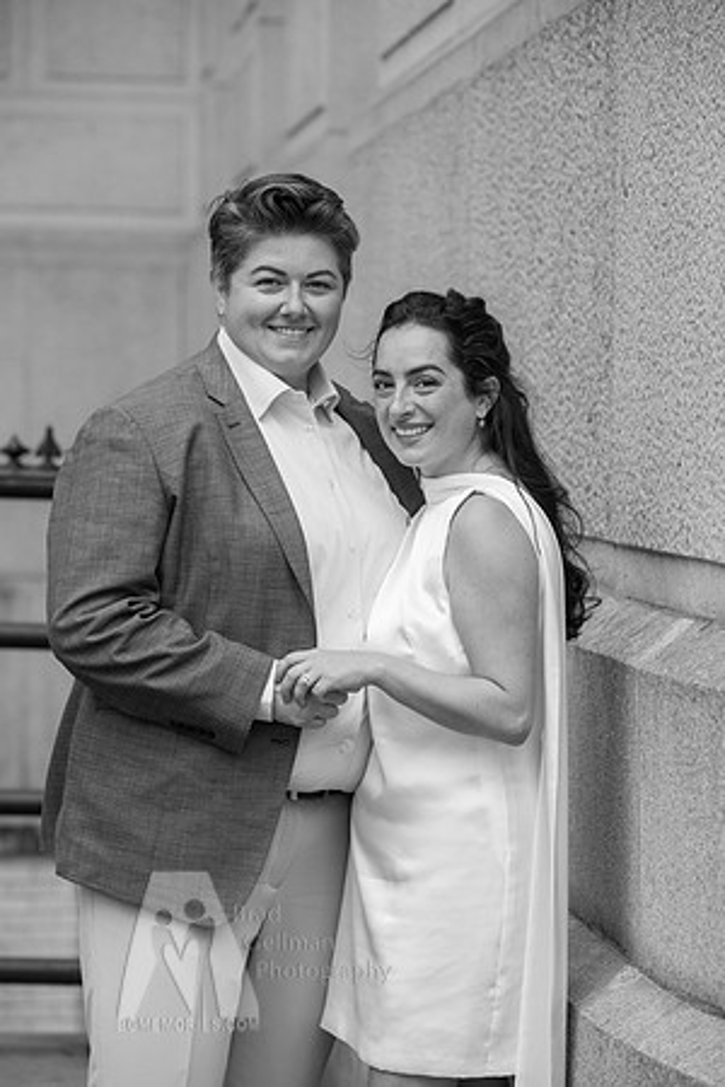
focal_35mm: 150
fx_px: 4531
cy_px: 544
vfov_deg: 13.7
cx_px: 362
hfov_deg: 9.1
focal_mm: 150
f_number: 5
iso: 800
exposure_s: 1/320
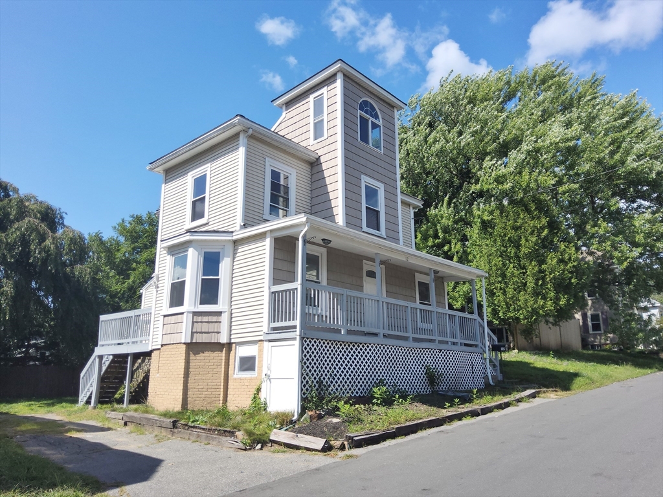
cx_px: 332
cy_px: 248
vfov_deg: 54.9
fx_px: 479
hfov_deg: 69.4
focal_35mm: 25
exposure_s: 1/1252
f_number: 2
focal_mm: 3.08
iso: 32
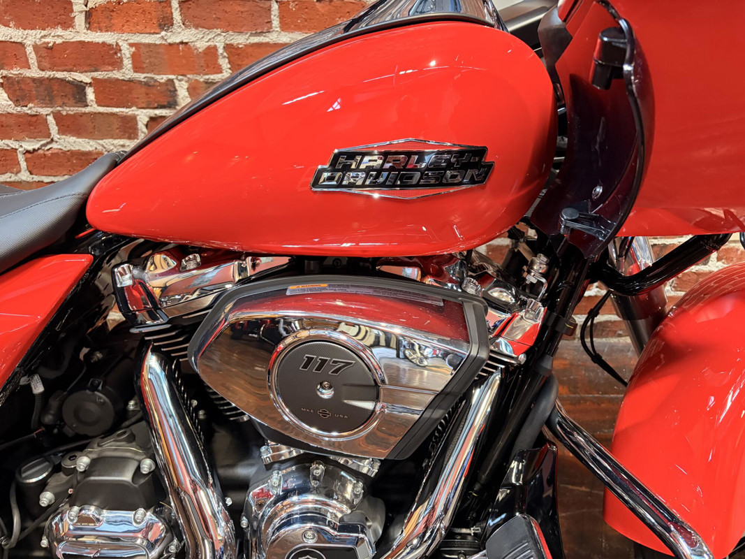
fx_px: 560
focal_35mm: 26
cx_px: 372
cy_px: 280
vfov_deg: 53.1
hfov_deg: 67.3
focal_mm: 5.96
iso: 400
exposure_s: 1/60
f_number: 1.6
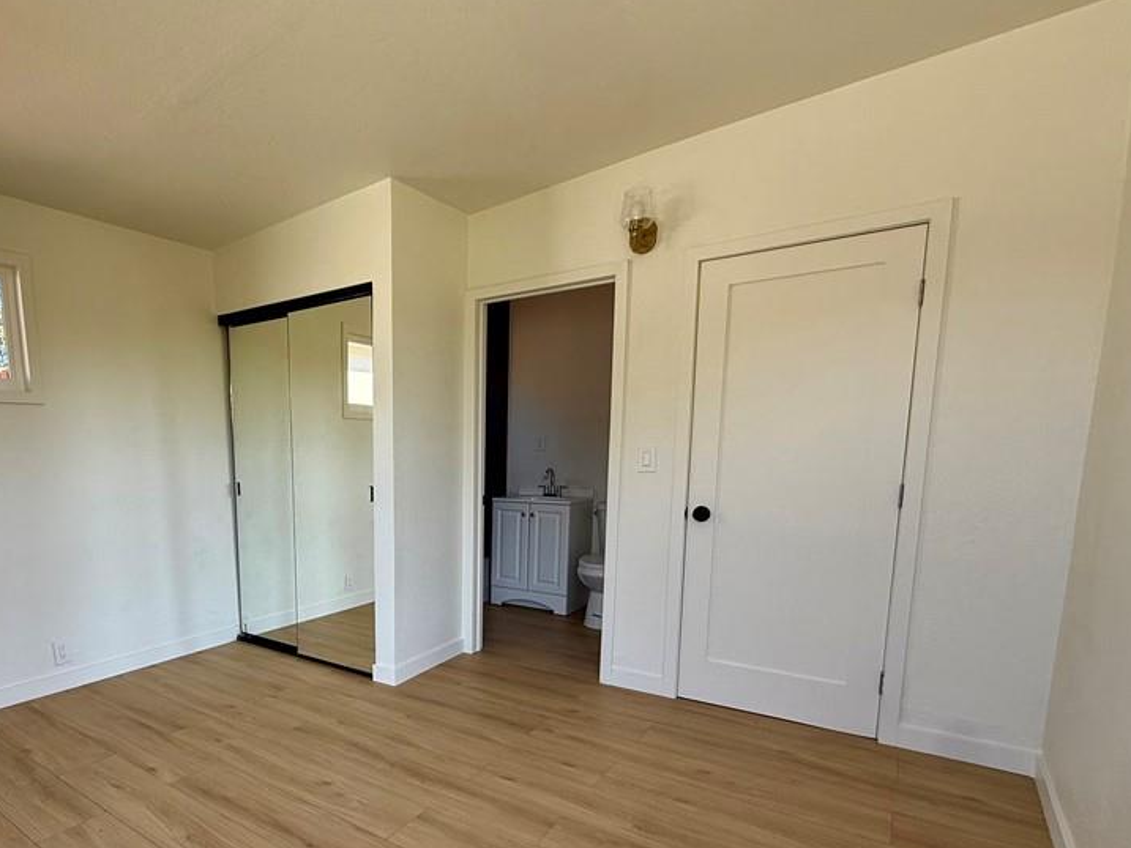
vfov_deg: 64.9
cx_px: 369
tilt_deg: -7.8
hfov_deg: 78.8
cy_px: 536
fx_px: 654
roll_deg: +0.6
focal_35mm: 20
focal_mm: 2.22
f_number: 2.2
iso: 64
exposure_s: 1/135
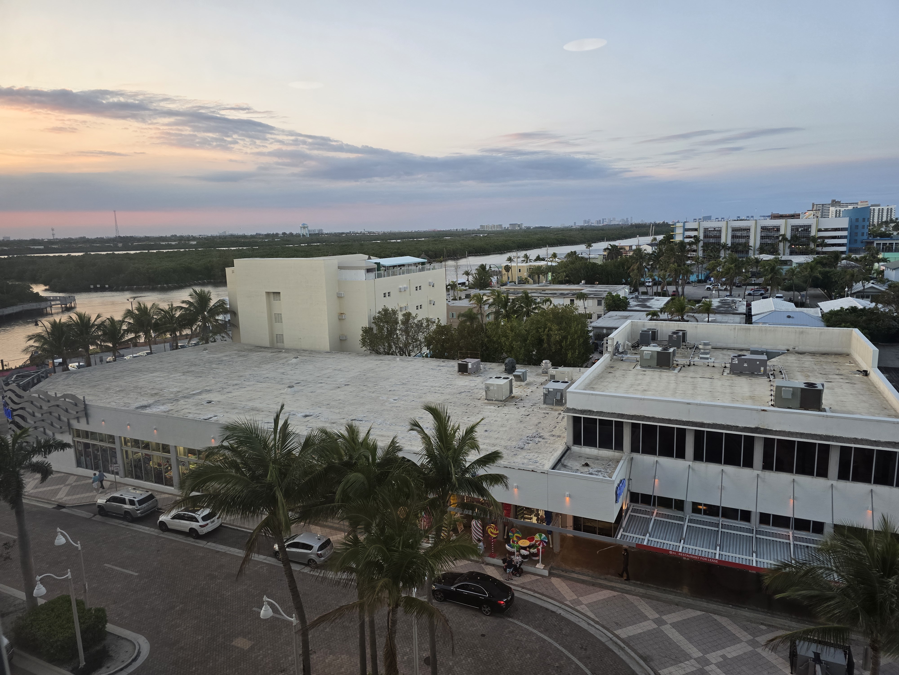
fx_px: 597
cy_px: 338
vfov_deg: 58.9
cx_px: 450
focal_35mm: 23
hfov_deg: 73.9
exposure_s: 1/180
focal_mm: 6.3
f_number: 1.7
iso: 100
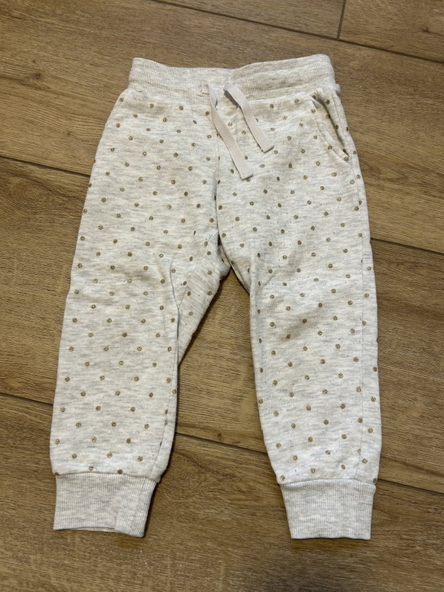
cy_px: 291
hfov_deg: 51.4
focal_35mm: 27
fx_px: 462
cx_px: 221
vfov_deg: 65.3
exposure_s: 1/50
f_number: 1.5
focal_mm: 5.7
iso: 80
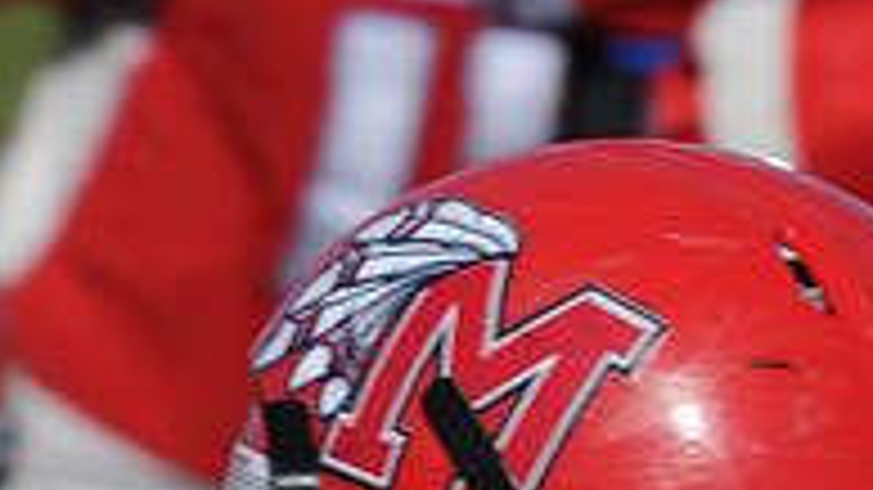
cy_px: 827
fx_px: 32654
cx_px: 106
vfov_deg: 0.9
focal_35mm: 1411
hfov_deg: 1.5
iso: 200
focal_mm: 300
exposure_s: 1/500
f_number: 13
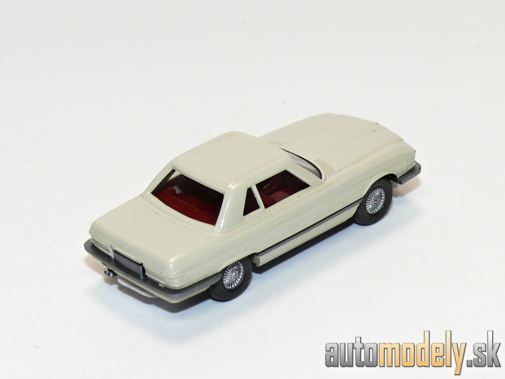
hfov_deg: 14.6
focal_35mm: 135
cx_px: 252
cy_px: 190
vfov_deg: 11.0
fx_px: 1969
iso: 100
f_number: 4
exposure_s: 1/30
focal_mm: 16.1
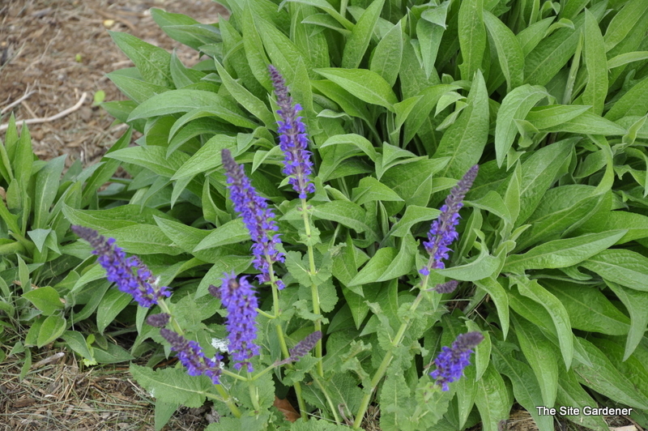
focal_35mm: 158
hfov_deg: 13.1
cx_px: 324
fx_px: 2833
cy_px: 216
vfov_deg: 8.7
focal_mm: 105
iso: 200
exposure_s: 1/160
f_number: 6.3
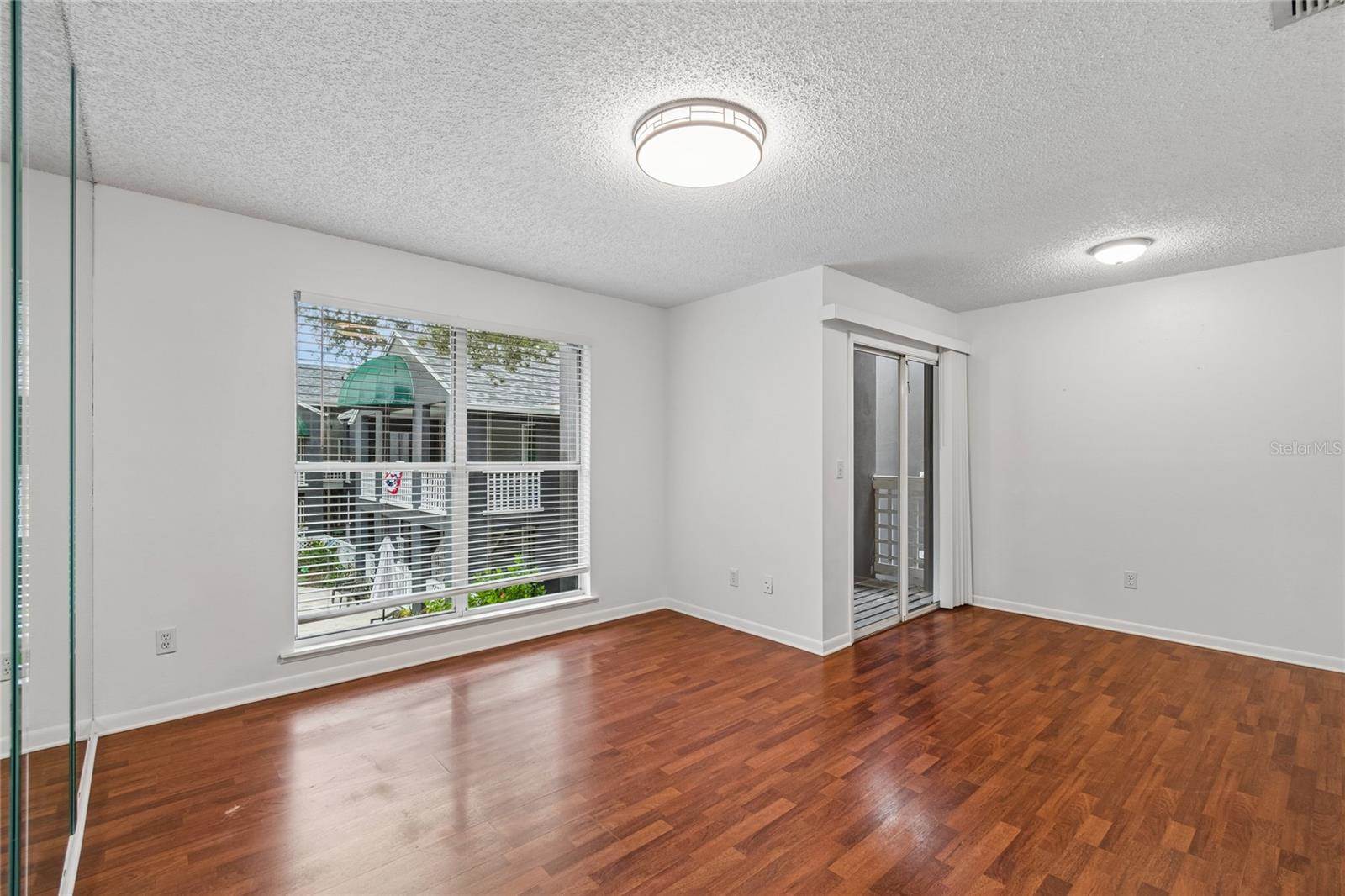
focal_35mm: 15
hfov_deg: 100.4
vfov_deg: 77.3
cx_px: 672
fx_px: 560
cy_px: 448
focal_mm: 10
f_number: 7.1
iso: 100
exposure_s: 1/15
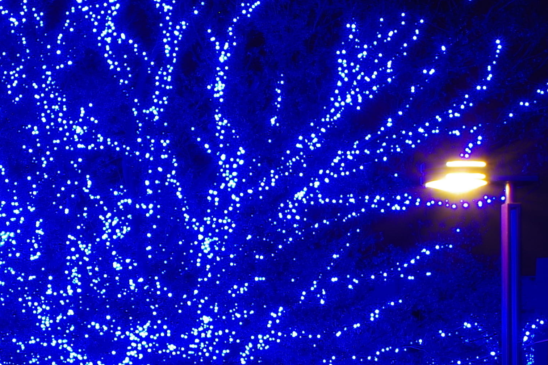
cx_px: -526
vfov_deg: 5.7
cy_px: 425
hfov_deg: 8.3
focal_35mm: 238
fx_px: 3622
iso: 100
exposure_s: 8
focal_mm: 40
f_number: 20
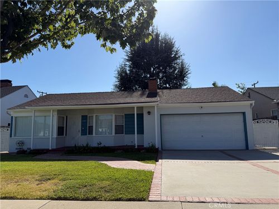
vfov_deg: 56.8
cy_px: 104
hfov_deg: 71.6
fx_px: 193
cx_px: 140
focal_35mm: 24
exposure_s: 1/6711
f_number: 1.78
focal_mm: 6.76
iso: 80
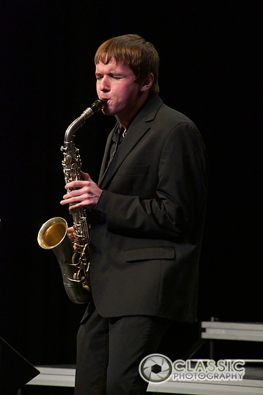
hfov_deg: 4.4
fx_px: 3450
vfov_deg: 6.5
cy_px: 198
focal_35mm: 315
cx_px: 132
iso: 12800
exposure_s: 1/500
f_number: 9
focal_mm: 210
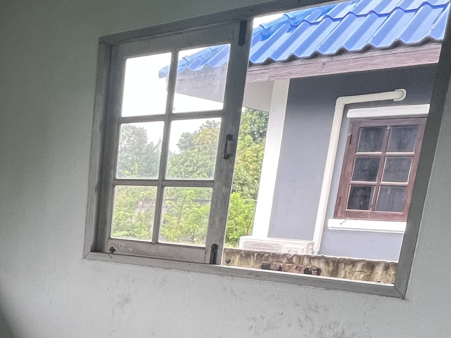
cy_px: 317
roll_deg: -0.6
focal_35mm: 42
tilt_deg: -13.9
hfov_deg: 36.2
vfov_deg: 32.3
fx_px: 547
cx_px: -73
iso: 100
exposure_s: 1/99
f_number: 1.8
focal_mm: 1.57
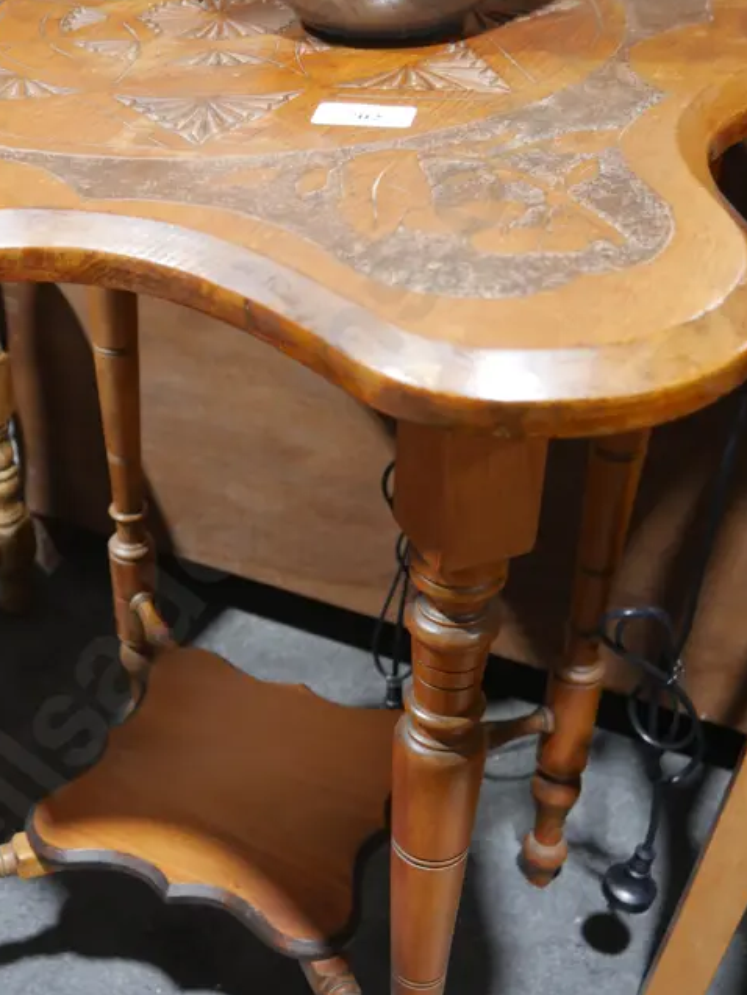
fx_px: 1294
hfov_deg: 31.5
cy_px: 597
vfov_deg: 41.9
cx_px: 168
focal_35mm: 45
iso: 1000
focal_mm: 14
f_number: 3.5
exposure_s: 1/60
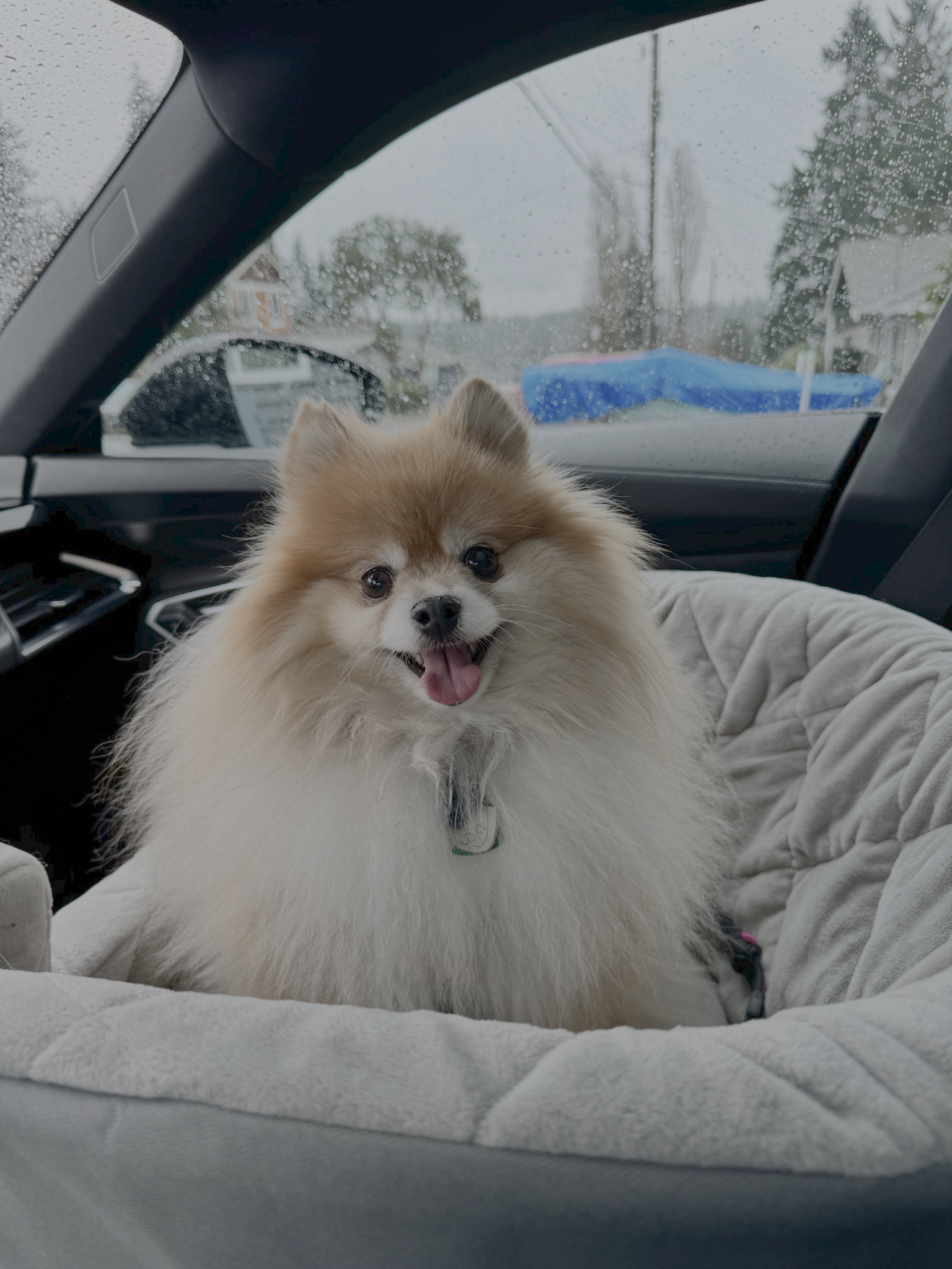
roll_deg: +3.4
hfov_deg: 56.8
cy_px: 634
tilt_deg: -18.7
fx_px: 880
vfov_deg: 71.6
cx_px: 476
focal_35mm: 24
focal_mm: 6.76
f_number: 1.78
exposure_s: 1/121
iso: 80
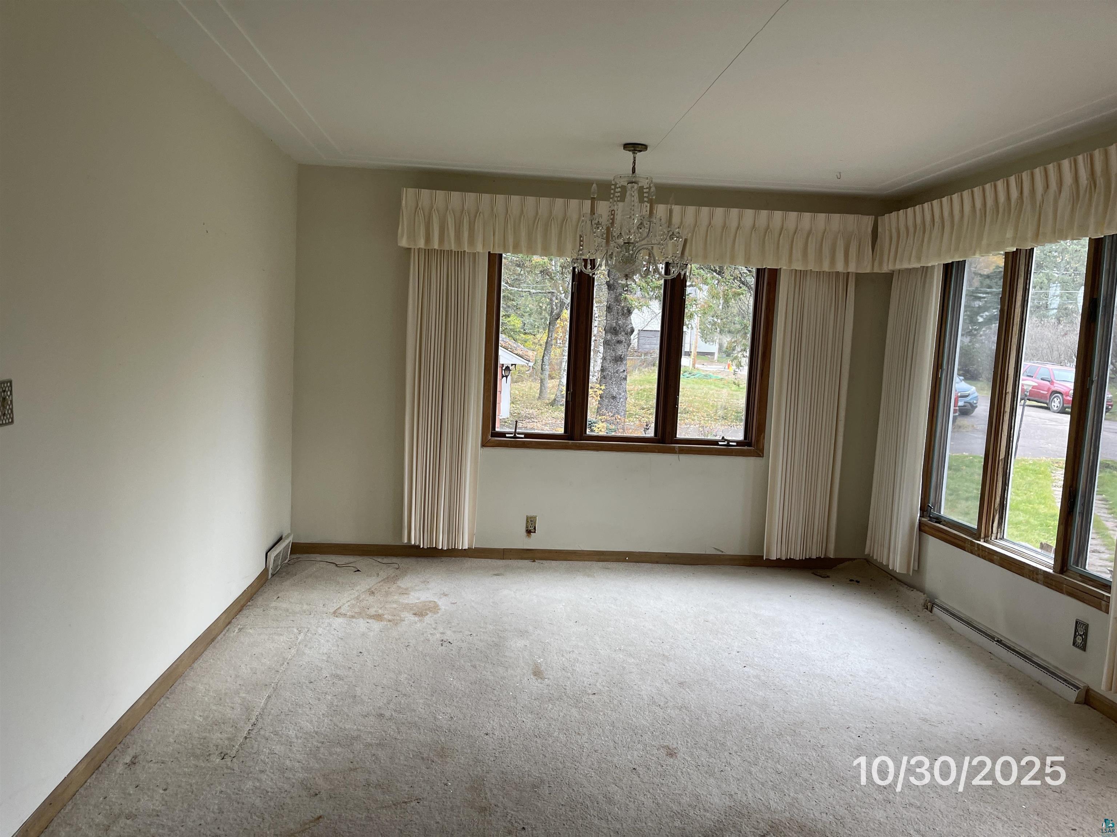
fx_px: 807
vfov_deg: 54.9
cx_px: 558
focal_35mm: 25
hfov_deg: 69.4
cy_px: 418
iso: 125
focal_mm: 5.1
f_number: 1.6
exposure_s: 1/121
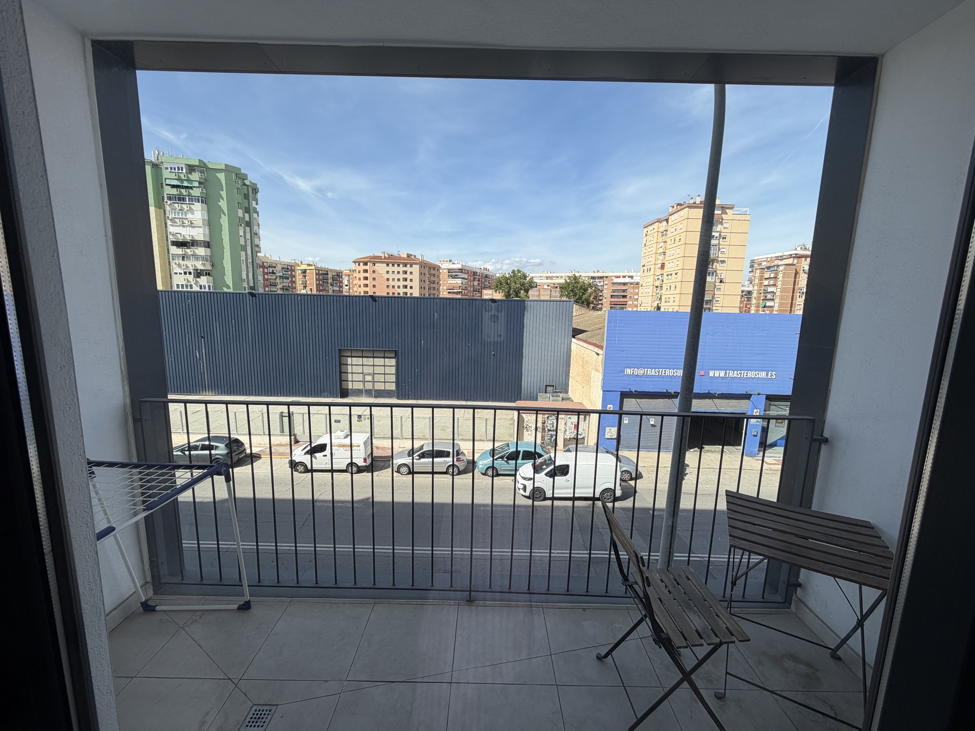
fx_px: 394
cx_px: 488
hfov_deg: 102.1
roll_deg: -1.0
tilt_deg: -8.7
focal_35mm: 14
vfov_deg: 85.7
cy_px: 366
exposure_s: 1/770
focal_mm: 2.22
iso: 32
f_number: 2.2
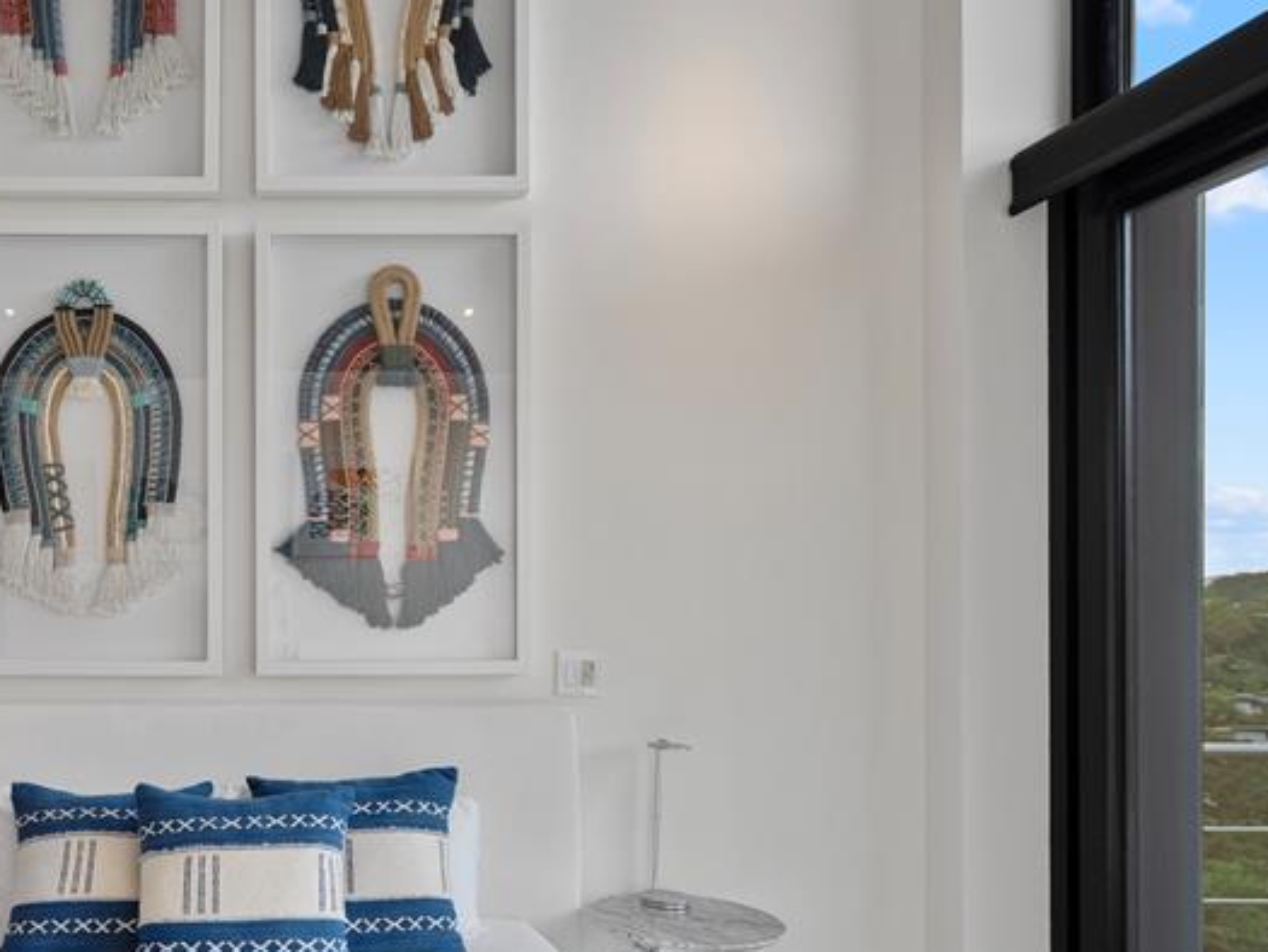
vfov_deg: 46.5
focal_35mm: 30
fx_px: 1099
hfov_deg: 55.4
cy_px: 573
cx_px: 242
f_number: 4
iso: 1000
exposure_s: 1/160
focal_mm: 16
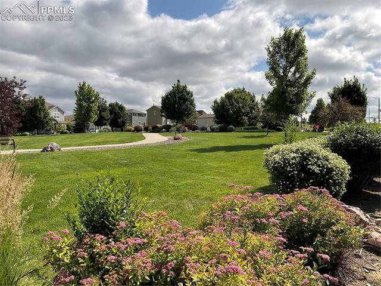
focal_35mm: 29
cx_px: 190
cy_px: 143
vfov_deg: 48.2
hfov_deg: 61.7
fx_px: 319
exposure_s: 1/2959
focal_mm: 3
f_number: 1.8
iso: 16
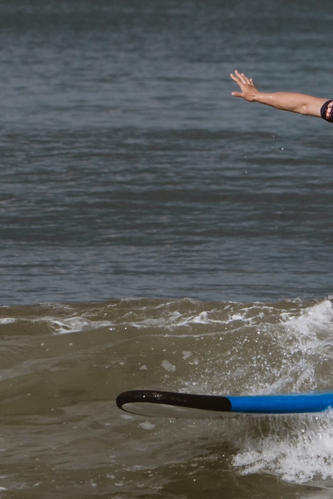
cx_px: 380
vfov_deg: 1.5
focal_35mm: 1331
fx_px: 18459
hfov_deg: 1.0
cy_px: 130
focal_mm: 300
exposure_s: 1/3200
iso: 250
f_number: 5.6
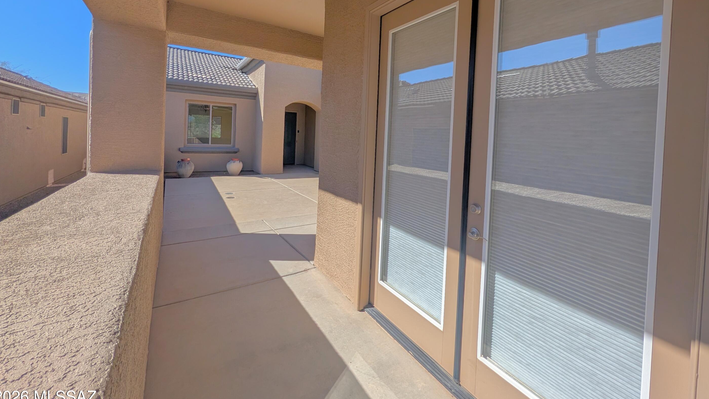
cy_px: 137
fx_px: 263
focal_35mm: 14
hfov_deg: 106.8
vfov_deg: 72.4
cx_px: 359
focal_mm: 2.02
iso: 51
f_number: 1.7
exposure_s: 1/3077
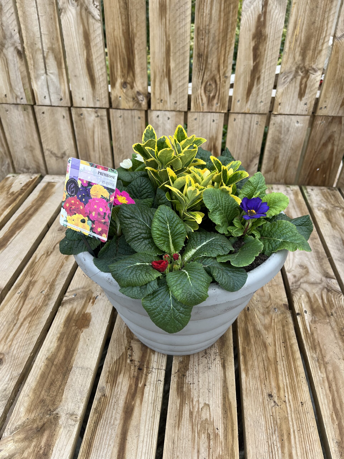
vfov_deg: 67.3
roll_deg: +0.5
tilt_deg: -36.8
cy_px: 230
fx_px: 345
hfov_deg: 53.1
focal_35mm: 26
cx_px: 172
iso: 40
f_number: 1.6
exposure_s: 1/121
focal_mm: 5.1
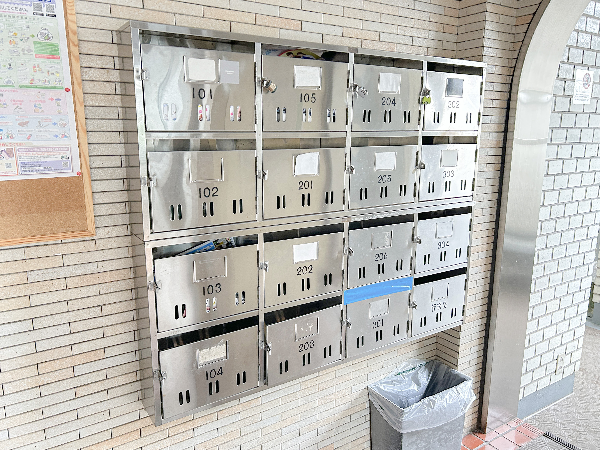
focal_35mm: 26
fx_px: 451
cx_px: 300
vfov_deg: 53.1
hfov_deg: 67.3
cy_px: 225
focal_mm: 5.7
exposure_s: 1/60
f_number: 1.5
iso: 320
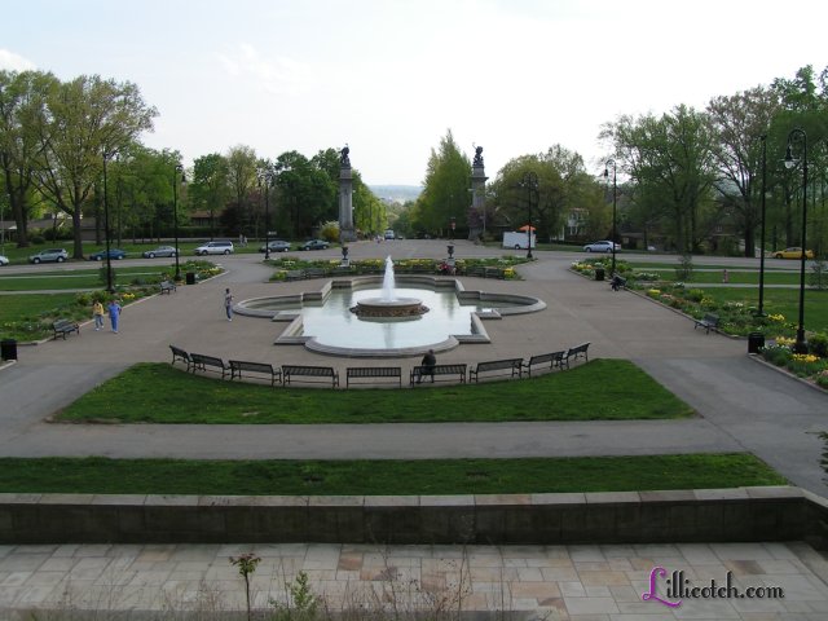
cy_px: 310
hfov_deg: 49.0
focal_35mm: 38
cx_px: 414
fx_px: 909
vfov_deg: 37.7
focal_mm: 5.8
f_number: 5.6
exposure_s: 1/250
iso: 50
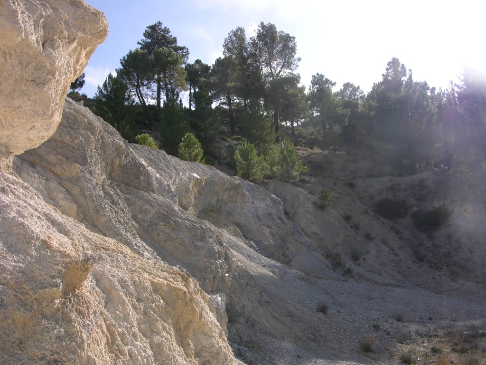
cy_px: 182
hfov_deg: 51.4
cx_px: 243
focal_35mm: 36
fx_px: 505
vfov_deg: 39.7
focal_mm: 9.2
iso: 50
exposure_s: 1/227
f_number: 5.7
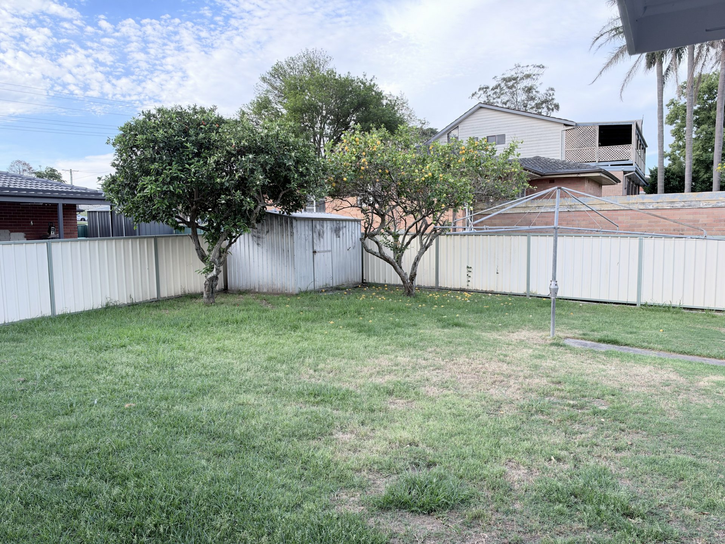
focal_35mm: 24
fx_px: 503
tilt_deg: -4.2
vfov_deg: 56.8
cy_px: 272
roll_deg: +0.8
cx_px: 362
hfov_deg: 71.6
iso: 80
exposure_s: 1/286
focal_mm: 6.93
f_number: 1.8
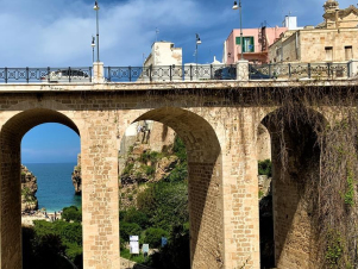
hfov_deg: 47.8
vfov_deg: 37.6
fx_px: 393
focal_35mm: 38
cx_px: 108
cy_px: 159
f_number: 1.8
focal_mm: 4.25
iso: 25
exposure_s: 1/3788
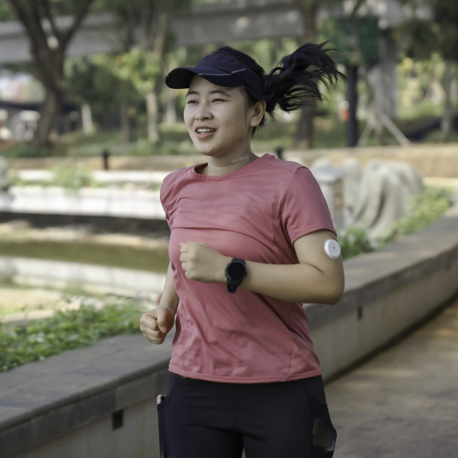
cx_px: 163
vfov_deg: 19.3
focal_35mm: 90
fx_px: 1347
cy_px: 231
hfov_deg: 19.3
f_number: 2.8
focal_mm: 70
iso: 100
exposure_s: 1/750
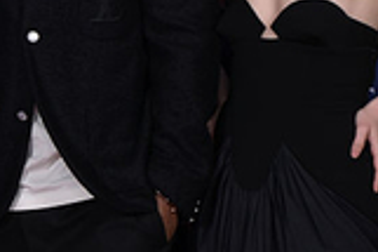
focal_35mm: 343
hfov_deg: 5.9
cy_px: -2
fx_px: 3598
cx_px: -315
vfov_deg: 4.0
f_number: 5
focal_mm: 92
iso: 125
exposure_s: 1/200
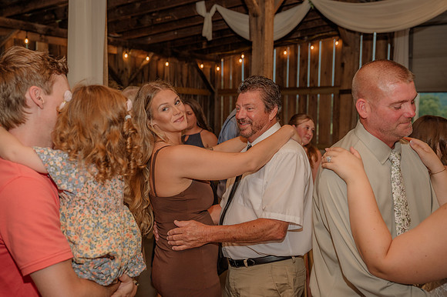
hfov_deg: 47.4
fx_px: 509
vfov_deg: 32.6
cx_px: 224
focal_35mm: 41
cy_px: 148
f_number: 4
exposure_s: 1/200
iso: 320
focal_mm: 41
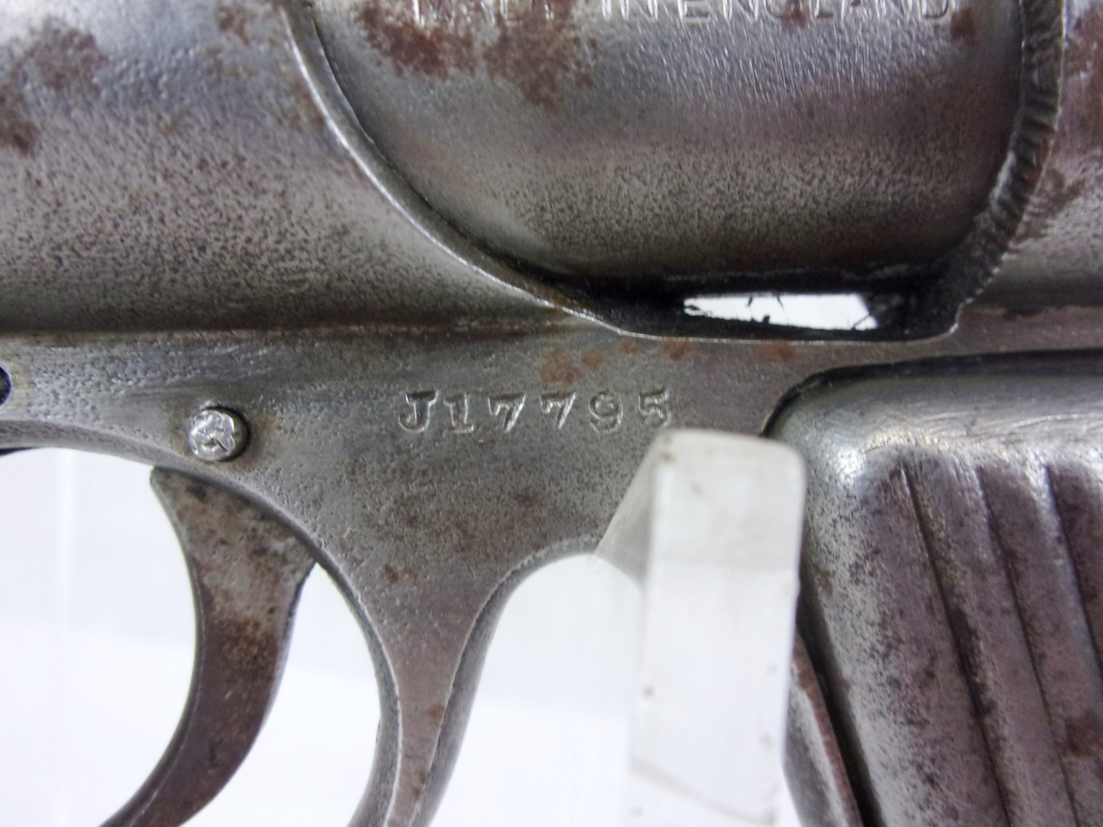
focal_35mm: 28
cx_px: 552
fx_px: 892
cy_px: 414
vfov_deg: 49.7
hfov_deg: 63.4
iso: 220
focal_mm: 5.1
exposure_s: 1/34
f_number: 3.9
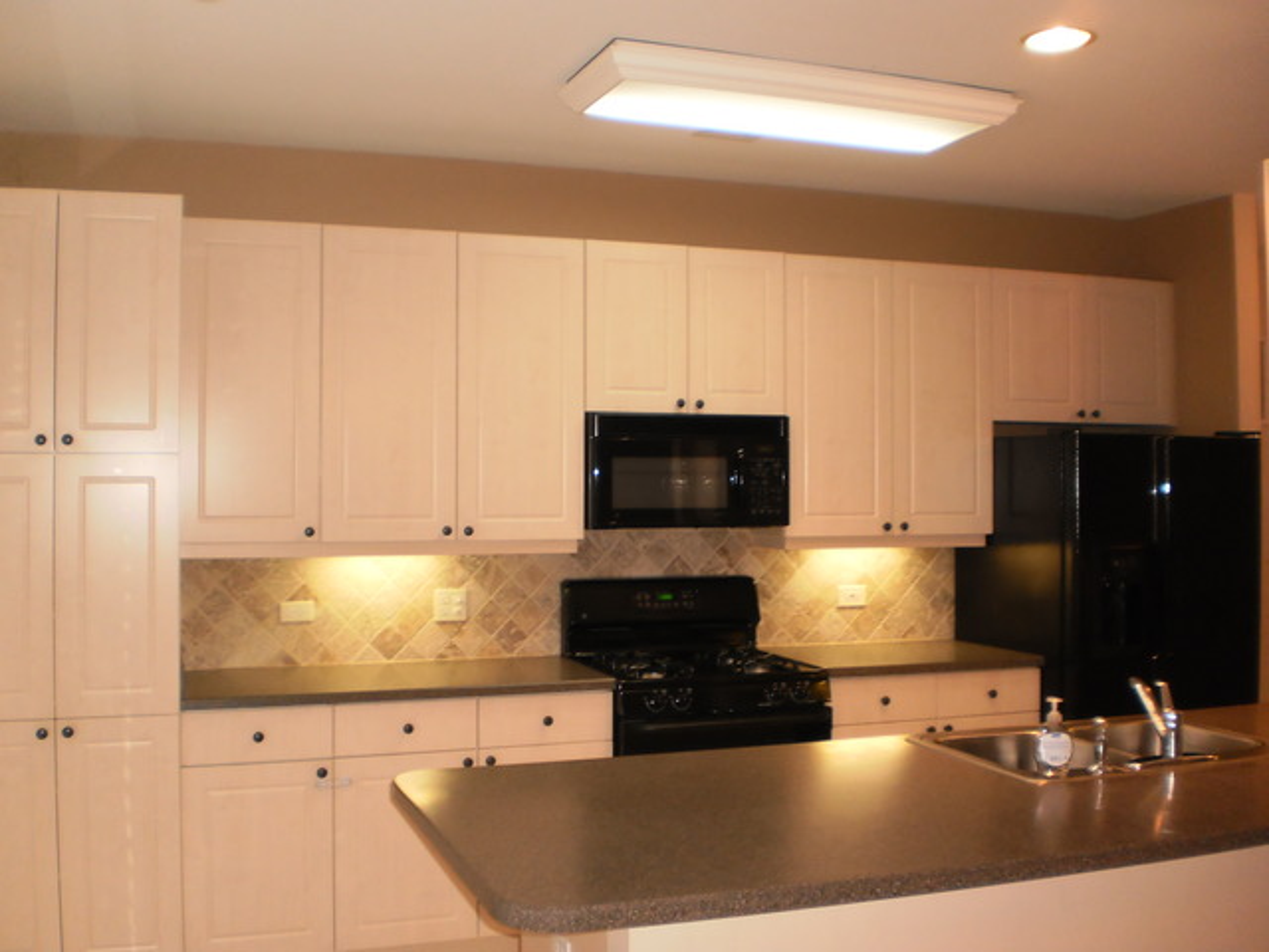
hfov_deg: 51.4
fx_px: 1320
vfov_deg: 39.7
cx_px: 634
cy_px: 476
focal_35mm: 36
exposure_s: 1/30
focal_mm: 6.3
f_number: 3.1
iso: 200
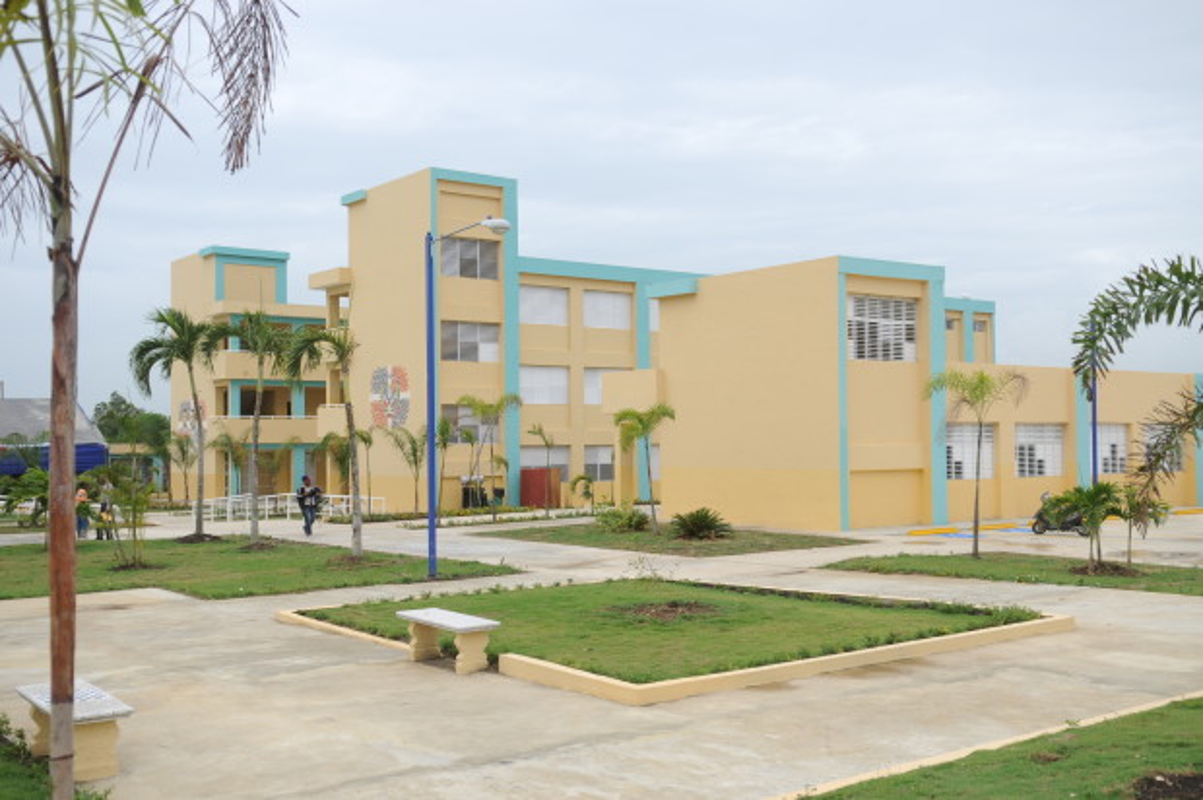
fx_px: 1202
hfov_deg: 53.2
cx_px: 602
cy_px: 400
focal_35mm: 36
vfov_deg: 36.8
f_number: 22
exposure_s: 1/800
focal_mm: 24
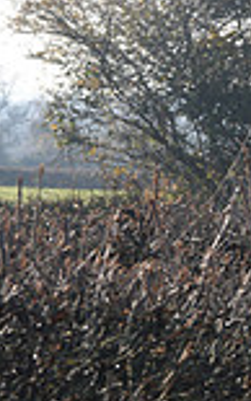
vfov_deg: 3.9
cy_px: 207
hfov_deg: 2.5
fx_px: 5817
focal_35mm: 532
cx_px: 662
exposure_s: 1/1250
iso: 1000
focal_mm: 140
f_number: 7.1
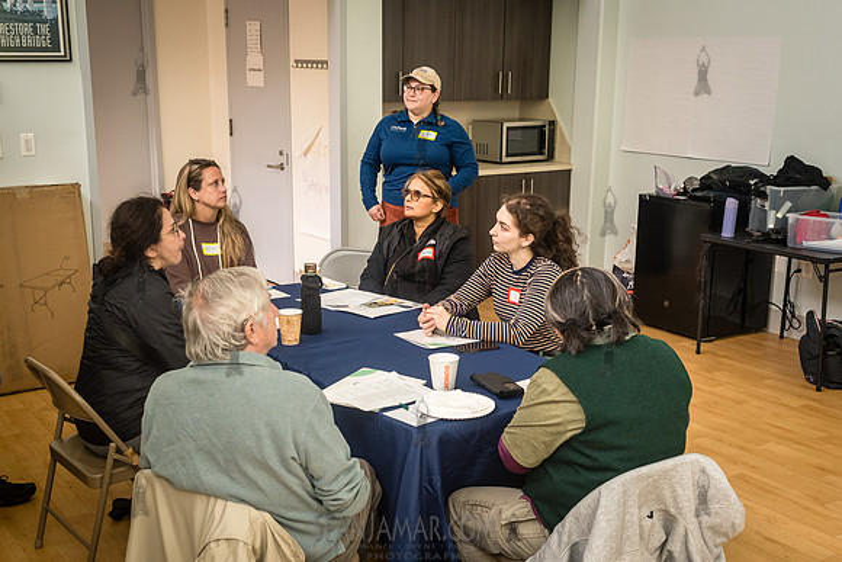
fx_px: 1020
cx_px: 405
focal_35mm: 44
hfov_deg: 44.8
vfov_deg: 30.7
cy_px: 327
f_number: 5
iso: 1250
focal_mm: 35
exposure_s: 1/200
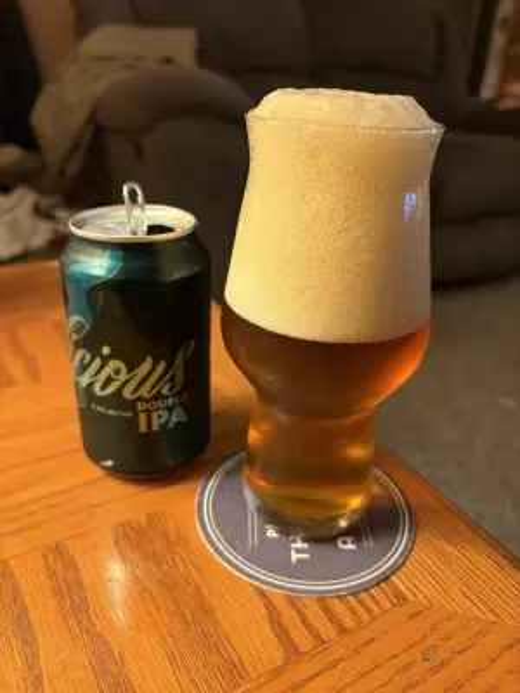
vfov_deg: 67.3
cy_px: 346
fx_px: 521
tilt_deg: -26.4
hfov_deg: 53.1
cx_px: 260
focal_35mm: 26
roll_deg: -3.9
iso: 250
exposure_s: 1/60
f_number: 1.6
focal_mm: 5.96
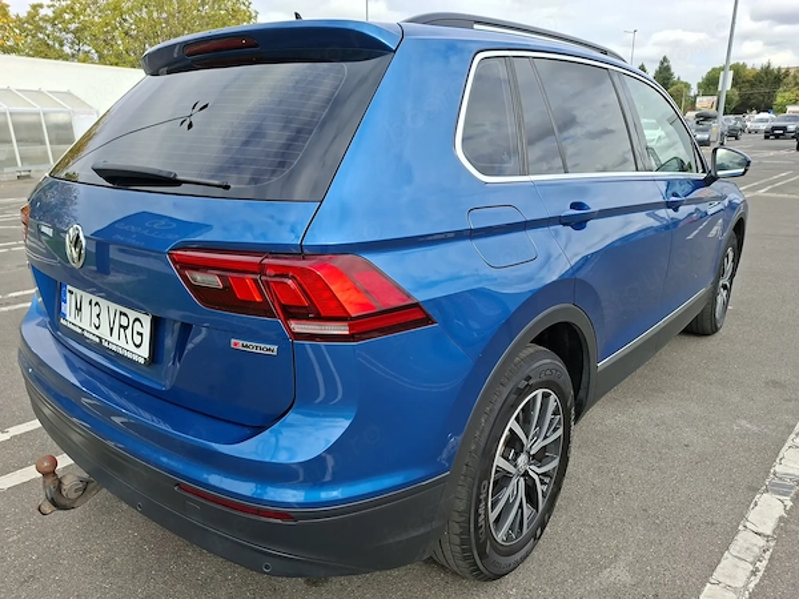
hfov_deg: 73.9
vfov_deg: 58.9
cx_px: 400
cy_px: 300
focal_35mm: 23
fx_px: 531
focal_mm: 5.54
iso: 50
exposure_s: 1/1199
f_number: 1.8
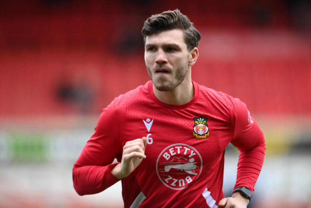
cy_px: 104
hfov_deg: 5.2
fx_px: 3456
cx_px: 156
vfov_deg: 3.4
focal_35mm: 400
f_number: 4
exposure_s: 1/2000
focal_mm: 400
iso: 1600
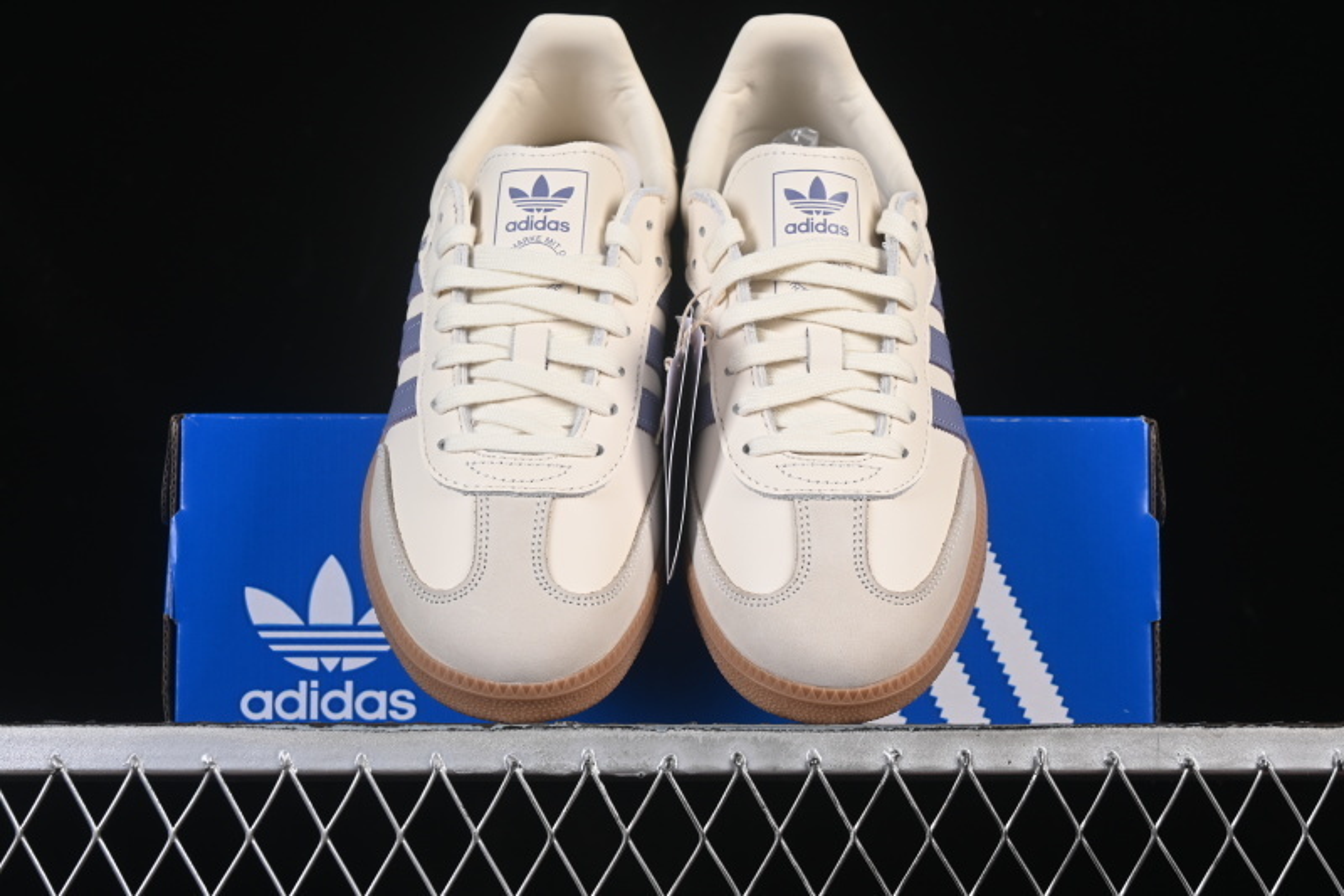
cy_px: 448
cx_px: 672
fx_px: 2799
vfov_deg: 18.2
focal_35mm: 75
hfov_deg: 27.0
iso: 160
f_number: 8
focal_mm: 50
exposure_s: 1/80
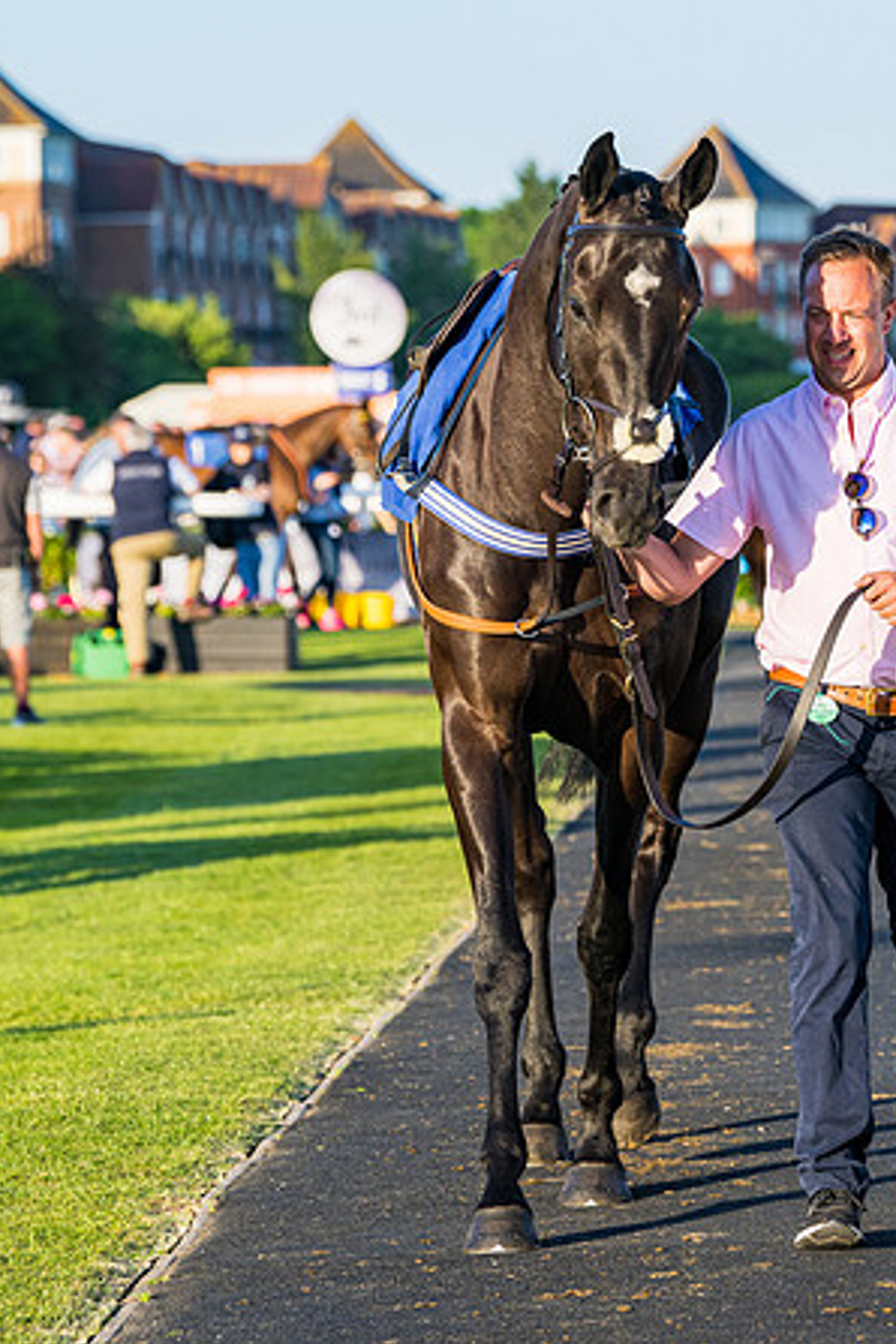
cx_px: 827
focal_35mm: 242
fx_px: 9034
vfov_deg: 8.5
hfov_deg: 5.7
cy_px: 652
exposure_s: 1/800
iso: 200
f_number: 5
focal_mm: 135
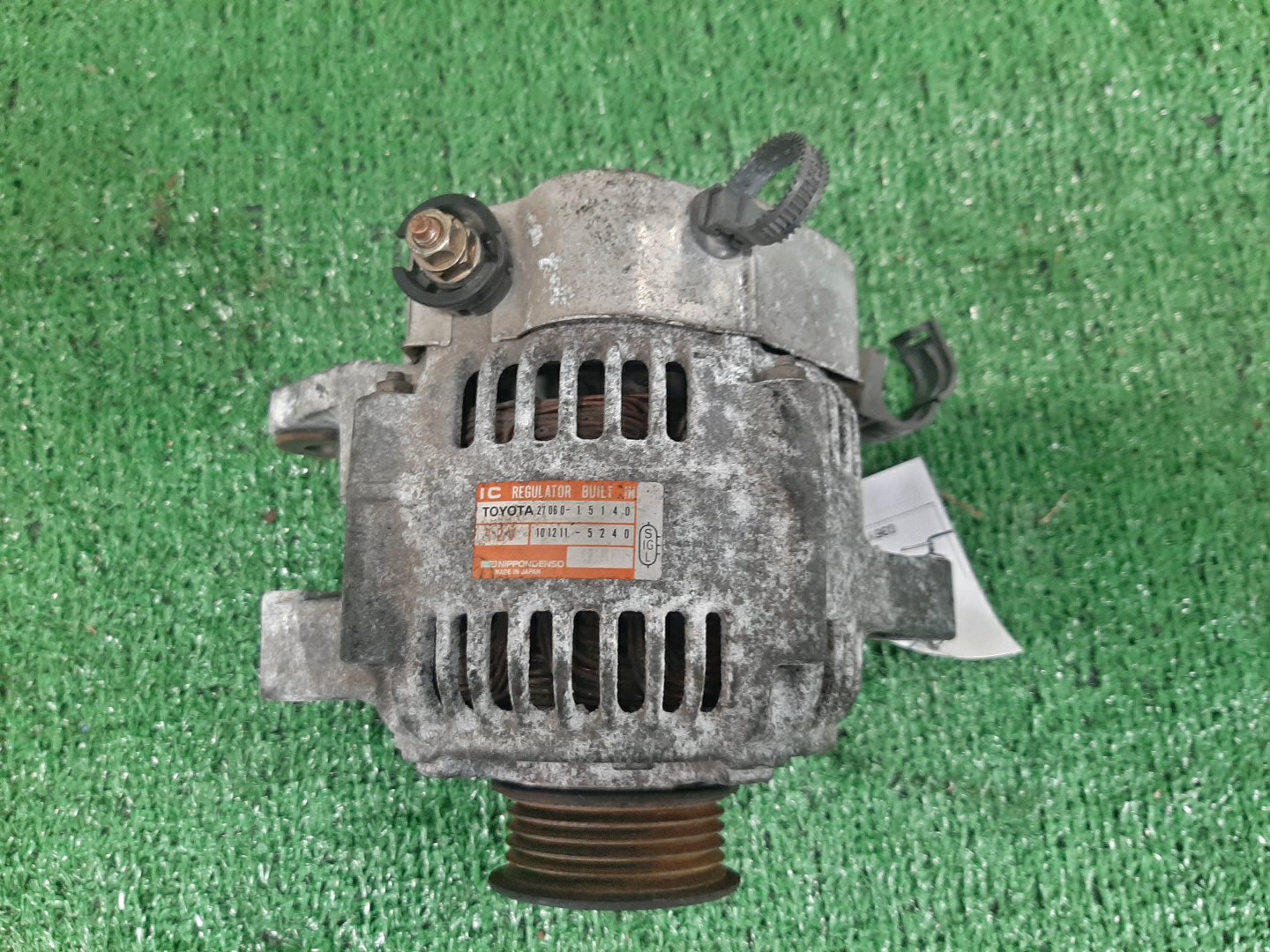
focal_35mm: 26
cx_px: 635
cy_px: 476
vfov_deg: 53.1
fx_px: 954
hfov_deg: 67.3
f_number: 1.7
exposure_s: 1/33
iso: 172
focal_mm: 3.93
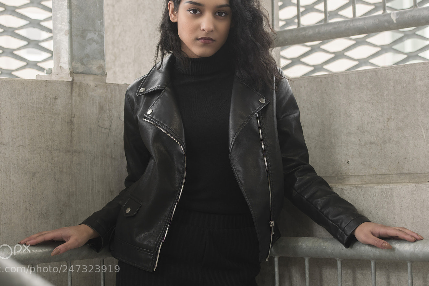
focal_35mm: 85
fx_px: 1013
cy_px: 121
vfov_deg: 16.1
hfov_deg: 23.9
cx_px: 210
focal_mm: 70
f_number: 4
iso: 320
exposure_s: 1/50
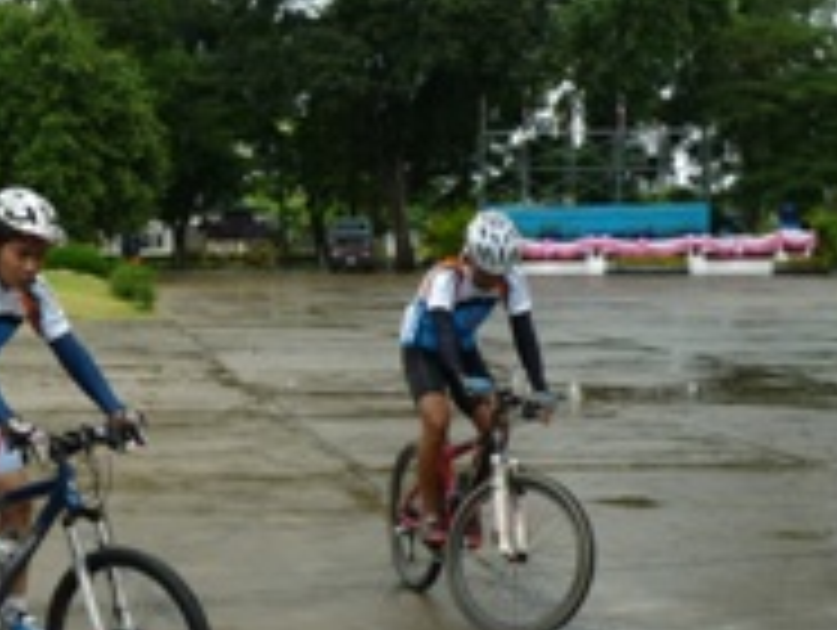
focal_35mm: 68
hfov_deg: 27.5
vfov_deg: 21.6
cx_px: 86
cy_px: 392
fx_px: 1646
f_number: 2.8
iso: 80
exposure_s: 1/250
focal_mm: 5.5
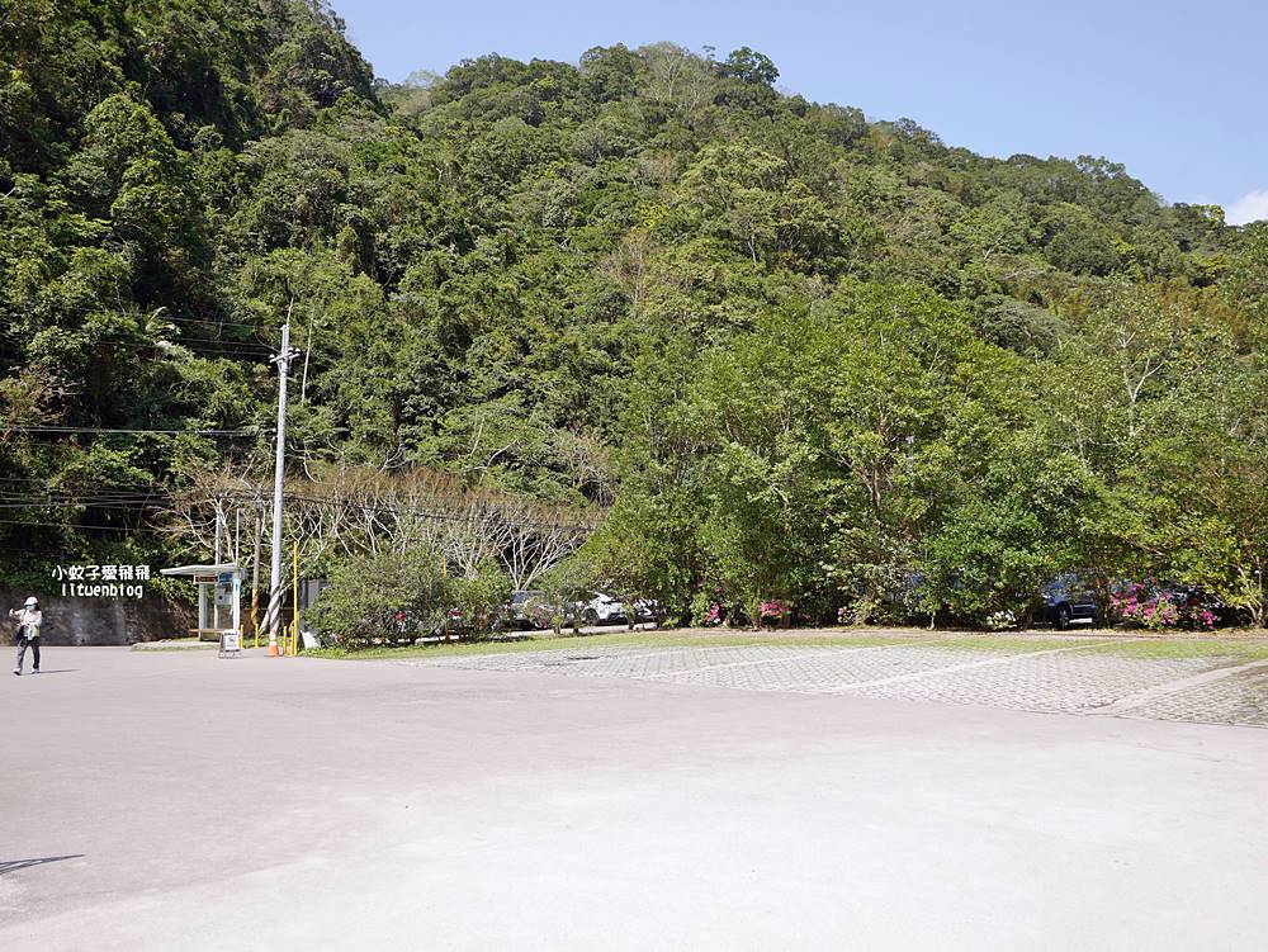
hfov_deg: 63.4
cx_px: 634
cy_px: 476
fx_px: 1026
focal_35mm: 28
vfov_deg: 49.8
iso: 200
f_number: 3.5
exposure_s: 1/1000
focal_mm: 14
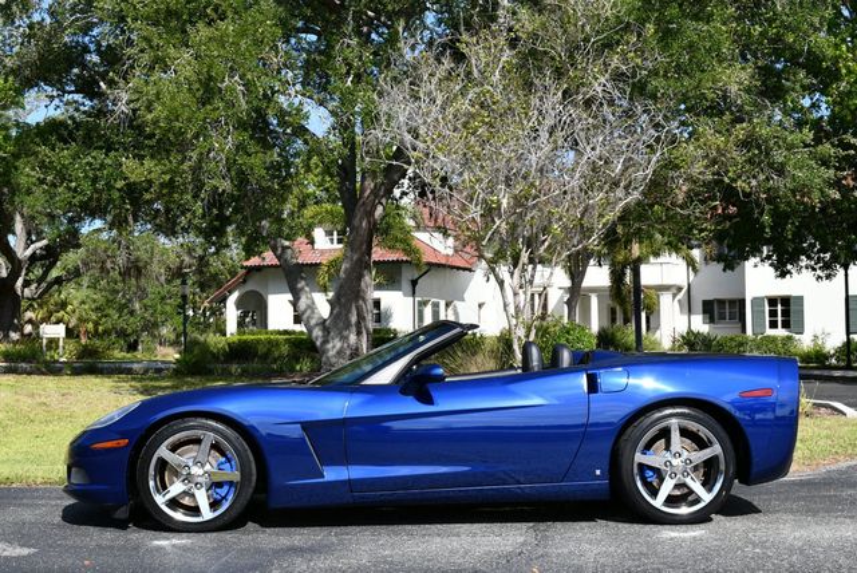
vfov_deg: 26.0
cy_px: 286
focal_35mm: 52
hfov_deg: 38.2
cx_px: 428
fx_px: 1239
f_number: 8
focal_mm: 26
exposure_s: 1/250
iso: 110
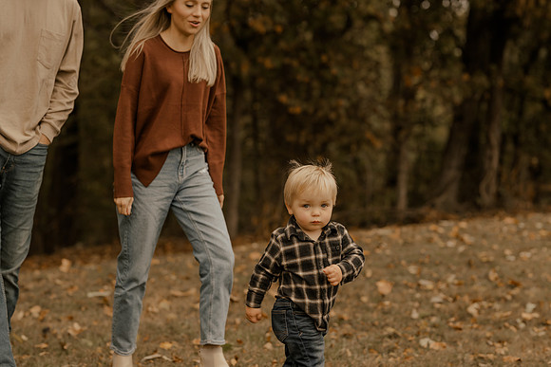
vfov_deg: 16.1
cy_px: 184
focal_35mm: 85
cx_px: 276
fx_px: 1301
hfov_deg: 23.9
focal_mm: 85
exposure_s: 1/200
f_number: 2.8
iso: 200
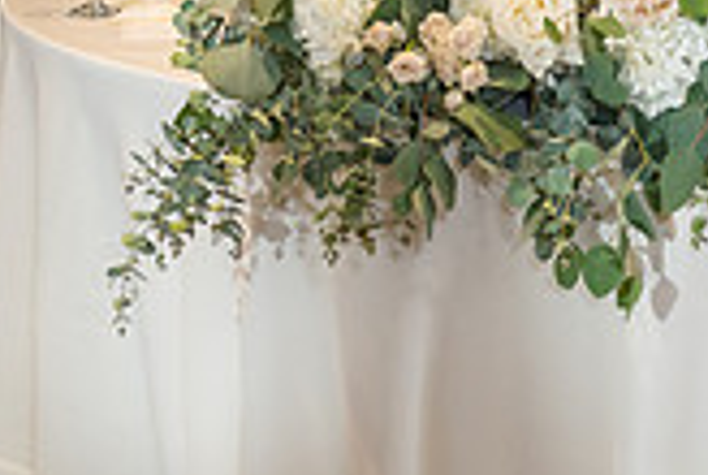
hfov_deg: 10.6
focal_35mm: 194
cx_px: 406
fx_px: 3822
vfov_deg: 7.0
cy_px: -244
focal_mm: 55
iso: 800
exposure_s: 1/160
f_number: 3.5
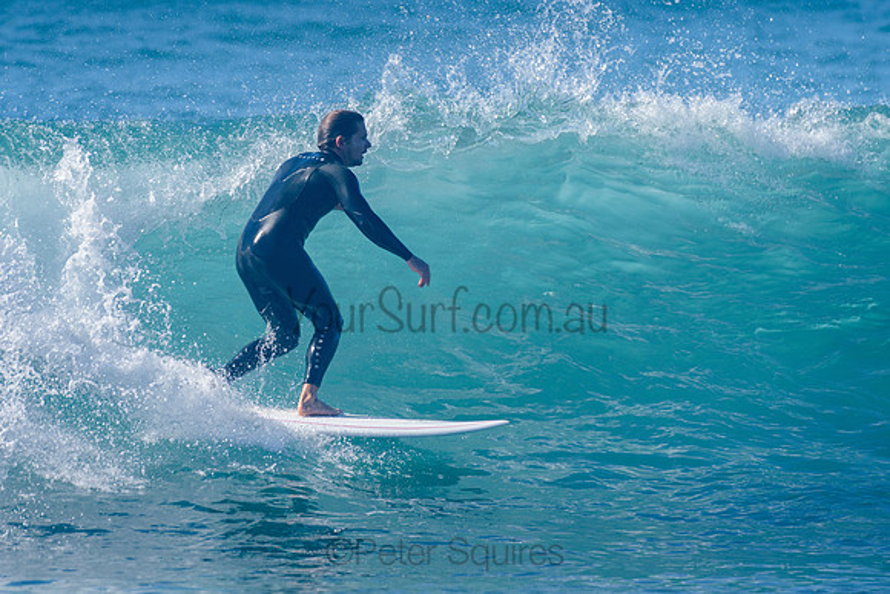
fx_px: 15152
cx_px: 393
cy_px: 248
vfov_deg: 2.2
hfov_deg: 3.4
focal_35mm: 613
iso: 220
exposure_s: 1/2000
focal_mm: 500
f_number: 5.6
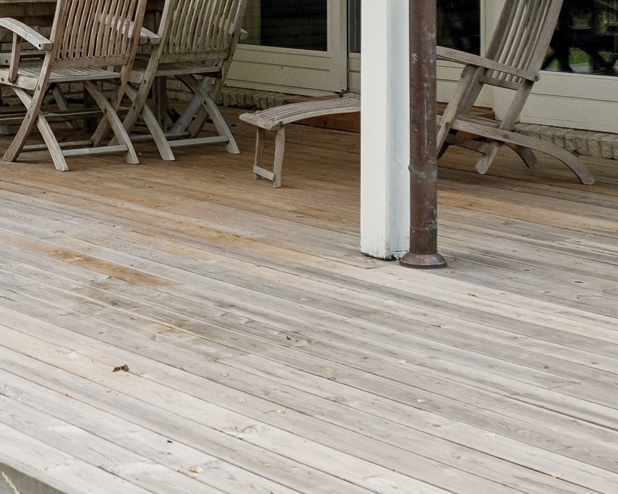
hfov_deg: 20.0
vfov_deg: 15.7
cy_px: -102
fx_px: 1719
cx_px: 59
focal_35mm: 94
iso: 800
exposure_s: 1/2500
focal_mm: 30
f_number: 4
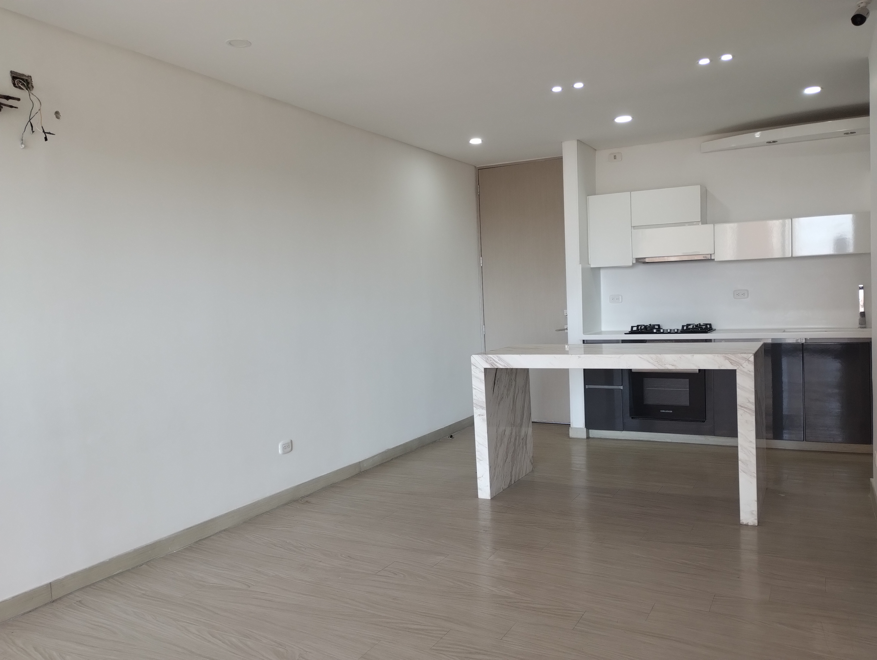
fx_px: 710
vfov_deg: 49.9
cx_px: 438
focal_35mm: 28
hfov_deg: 63.4
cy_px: 330
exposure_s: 1/60
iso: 275
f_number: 1.8
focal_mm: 4.27
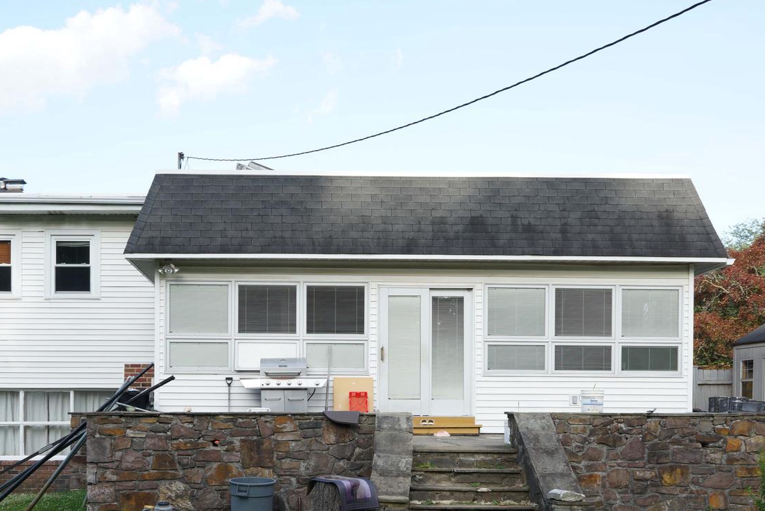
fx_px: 1105
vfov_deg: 25.5
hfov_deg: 38.1
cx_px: 327
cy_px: 421
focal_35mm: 52
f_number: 6.3
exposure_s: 1/125
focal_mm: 28
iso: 160
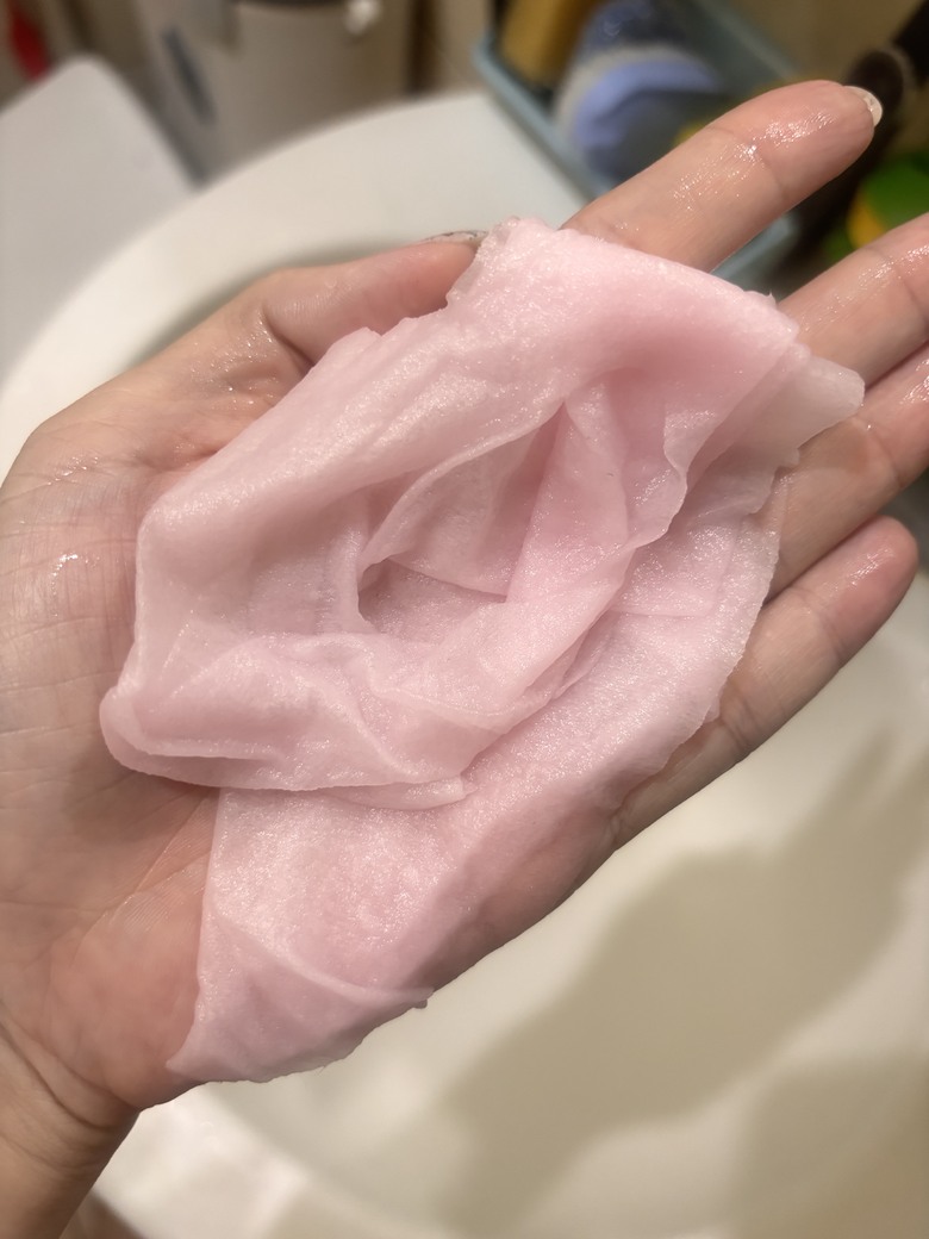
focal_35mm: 26
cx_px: 464
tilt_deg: -65.0
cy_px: 620
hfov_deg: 53.1
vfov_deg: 67.3
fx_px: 930
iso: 250
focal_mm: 5.96
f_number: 1.6
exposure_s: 1/60
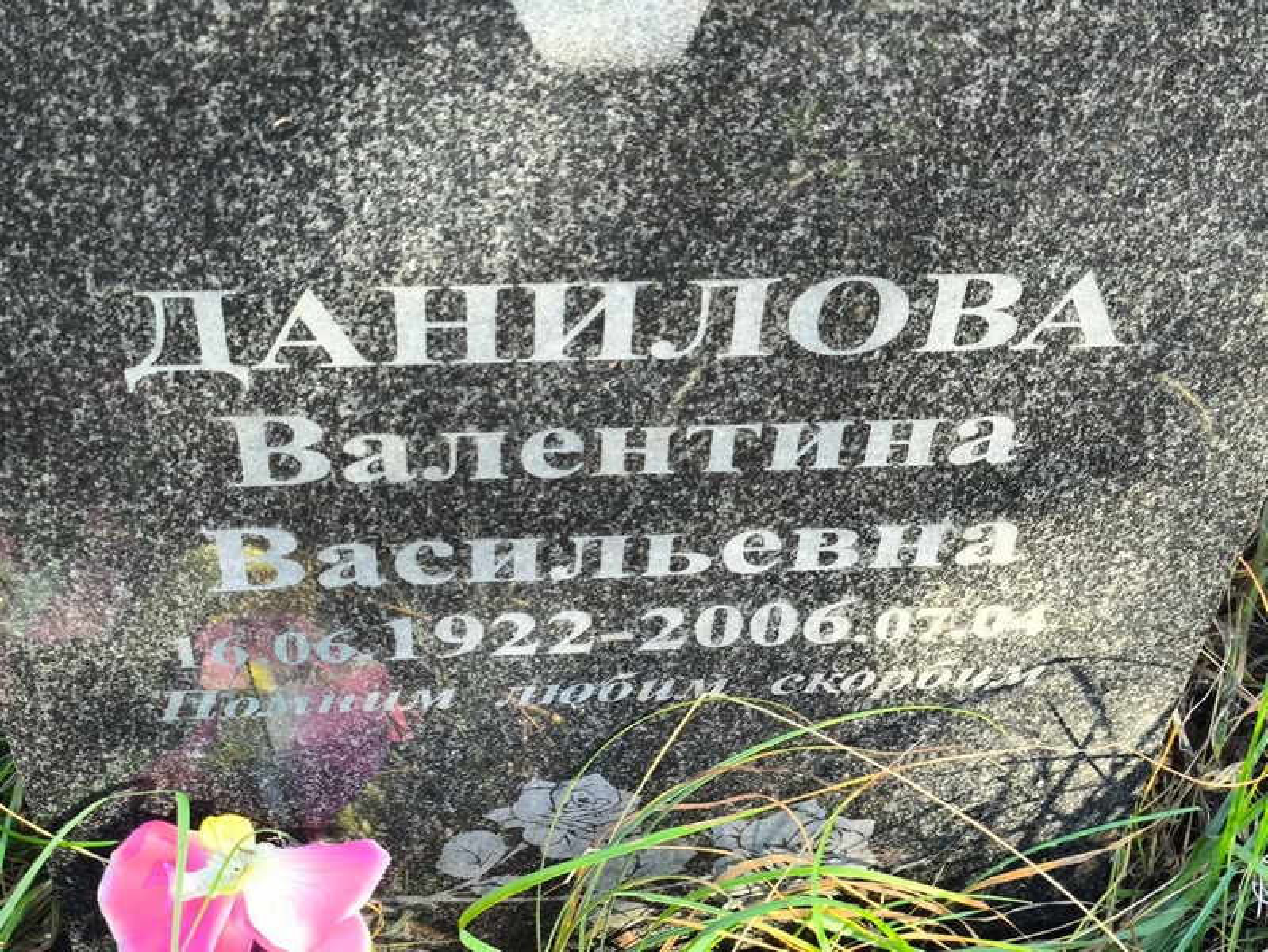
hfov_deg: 38.2
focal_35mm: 50
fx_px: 1832
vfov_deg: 29.1
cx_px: 634
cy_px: 476
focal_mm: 4.71
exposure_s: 1/100
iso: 64
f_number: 1.7
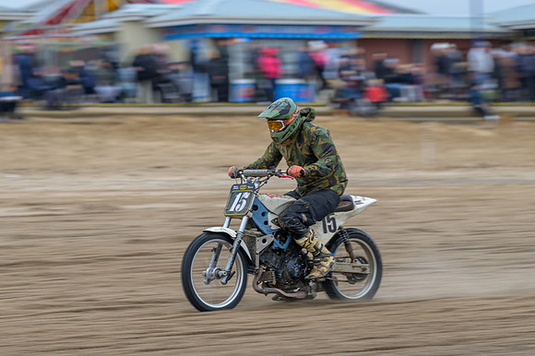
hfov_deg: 8.2
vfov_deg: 5.5
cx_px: 304
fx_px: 3710
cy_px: 217
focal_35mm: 250
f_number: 4
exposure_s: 1/160
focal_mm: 135
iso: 90
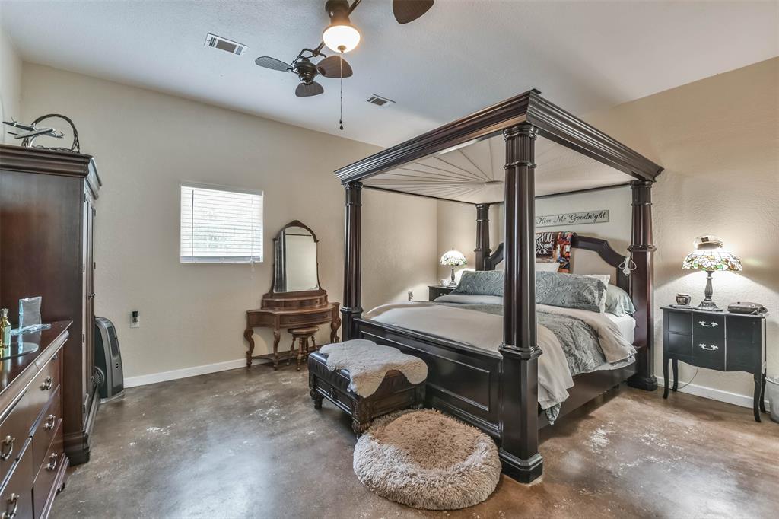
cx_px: 390
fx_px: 324
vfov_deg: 77.3
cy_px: 260
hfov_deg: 100.4
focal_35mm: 15
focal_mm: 10
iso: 250
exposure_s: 1.3
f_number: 8
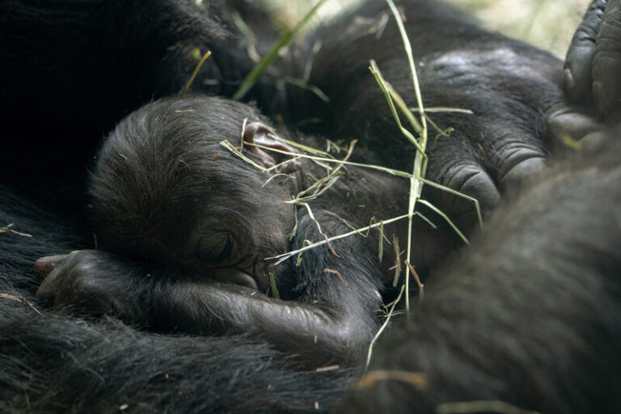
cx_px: 310
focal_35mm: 150
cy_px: 207
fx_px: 2587
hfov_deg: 13.7
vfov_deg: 9.1
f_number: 5
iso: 1600
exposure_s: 1/125
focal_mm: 150
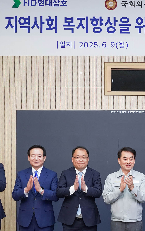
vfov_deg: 29.2
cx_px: 132
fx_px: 443
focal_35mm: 70
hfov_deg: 18.3
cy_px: 152
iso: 3200
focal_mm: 30
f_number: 4
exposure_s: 1/160
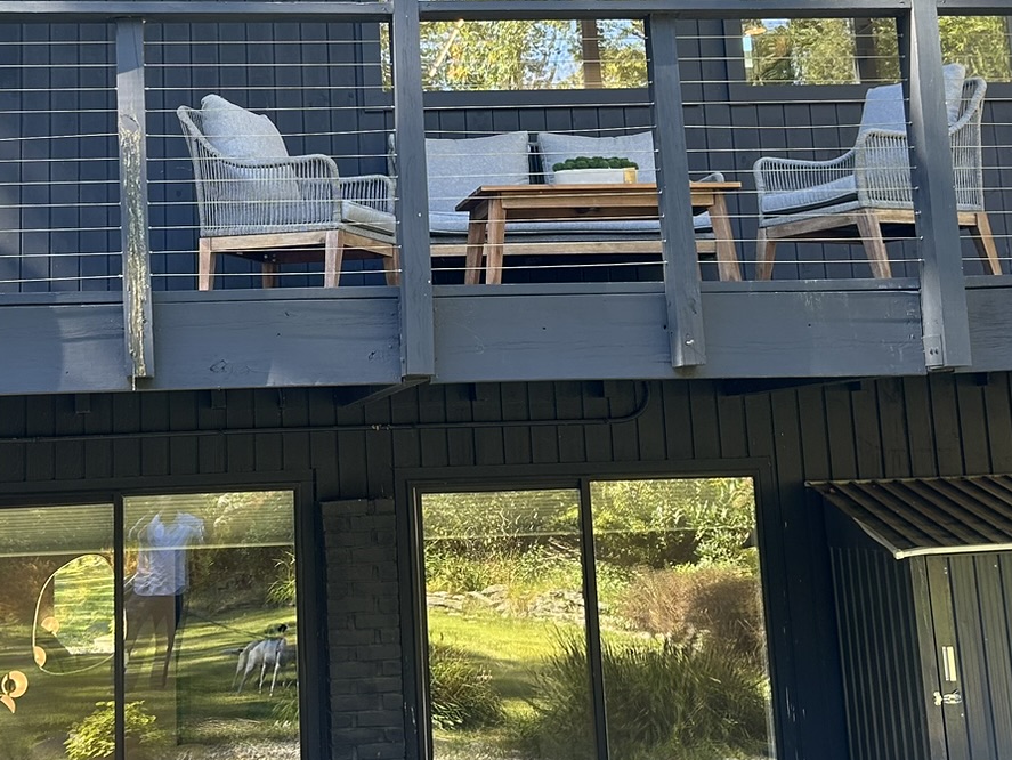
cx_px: 356
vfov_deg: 24.0
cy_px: 127
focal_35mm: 60
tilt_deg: +12.1
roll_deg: +1.8
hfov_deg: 32.0
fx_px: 1755
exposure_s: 1/166
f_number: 1.5
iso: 64
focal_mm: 5.7
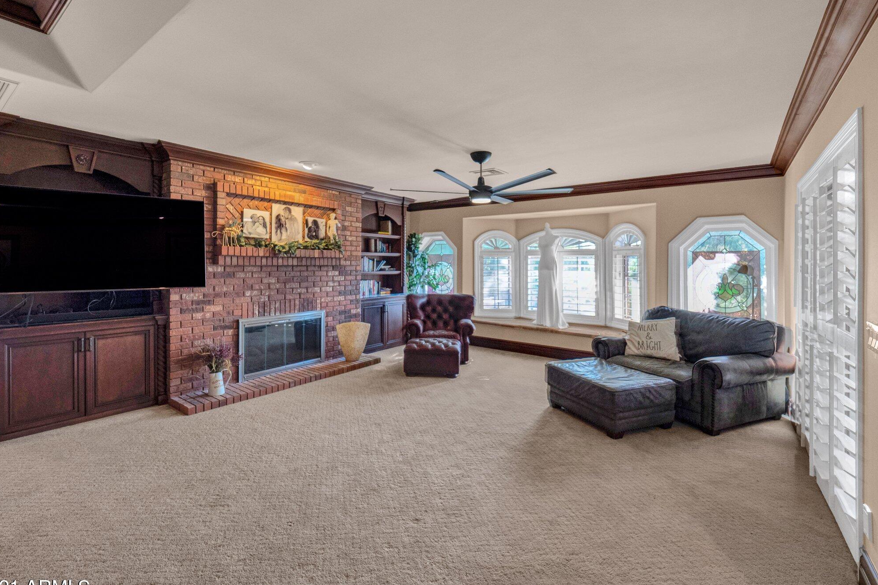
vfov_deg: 77.3
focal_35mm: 15
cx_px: 427
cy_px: 279
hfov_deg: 100.4
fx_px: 366
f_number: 4
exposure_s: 1/20
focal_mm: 7
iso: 800
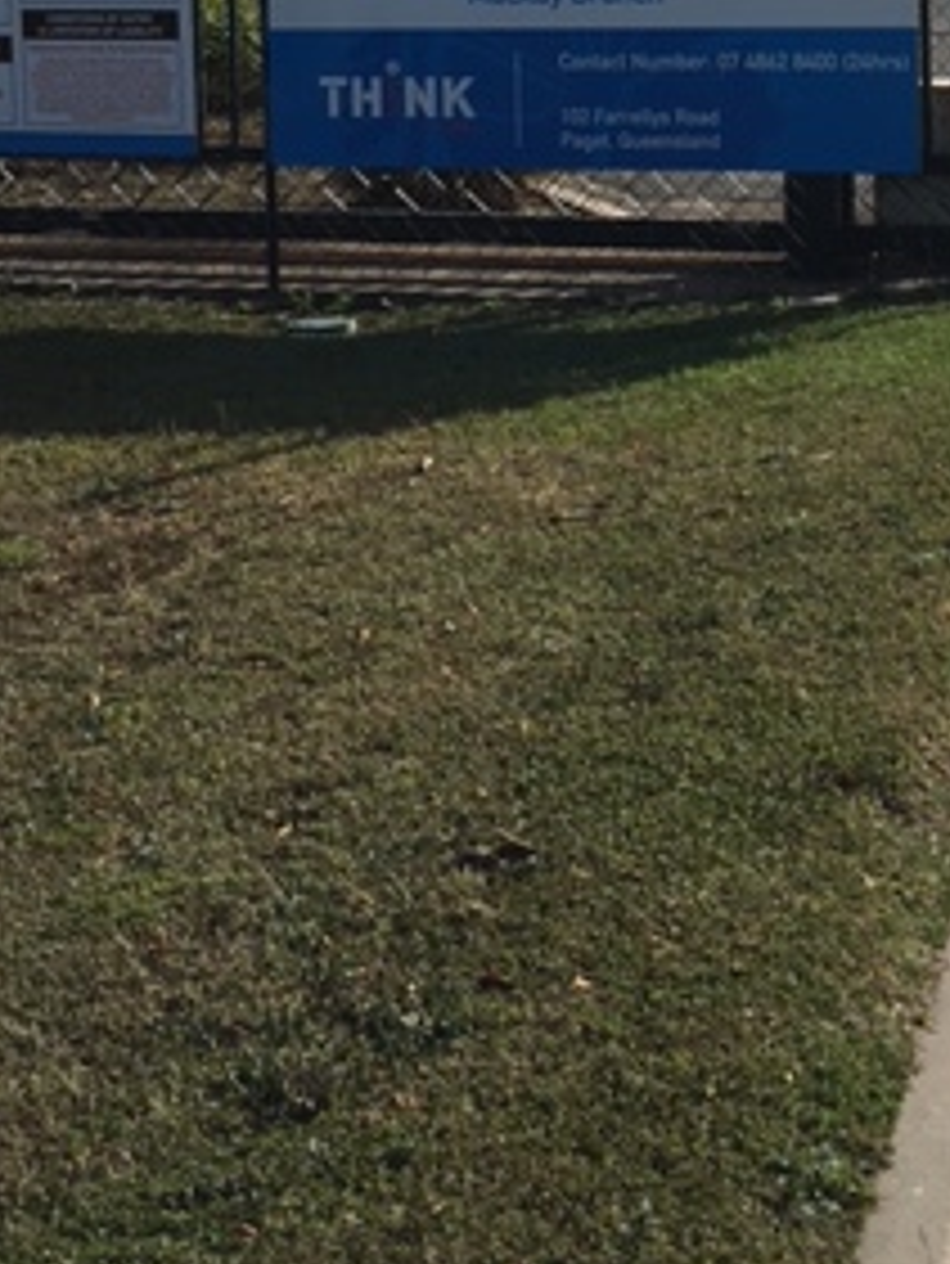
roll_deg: +1.8
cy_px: -40
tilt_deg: -1.3
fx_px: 2413
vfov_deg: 27.5
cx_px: 572
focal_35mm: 66
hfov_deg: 22.2
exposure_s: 1/2404
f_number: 2.2
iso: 25
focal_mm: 4.15
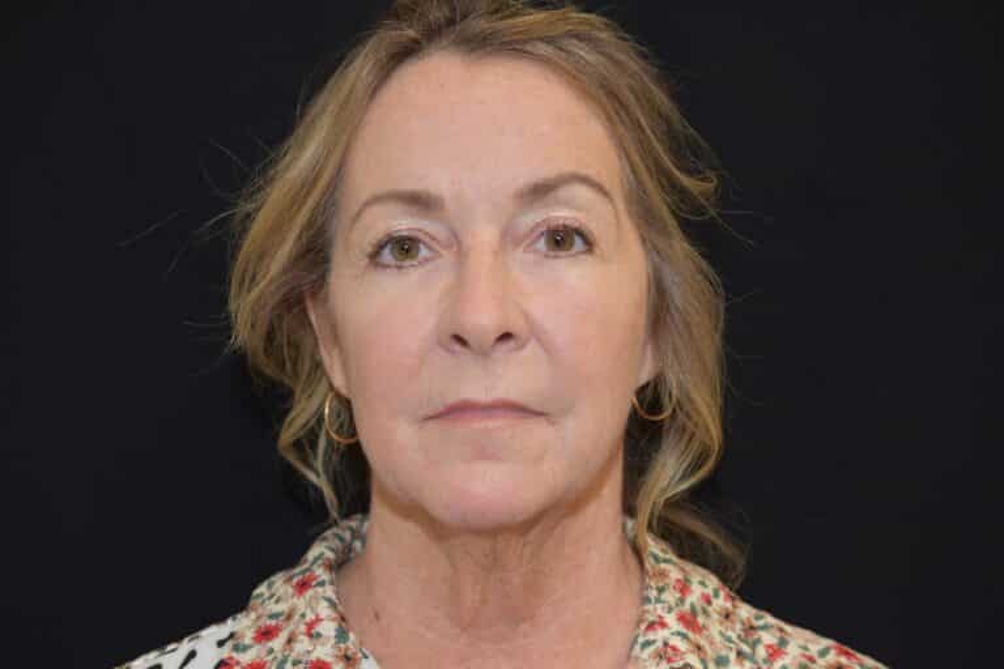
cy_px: 334
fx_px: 1673
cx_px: 502
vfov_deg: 22.6
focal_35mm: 60
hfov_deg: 33.4
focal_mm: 40
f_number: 4
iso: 360
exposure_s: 1/60
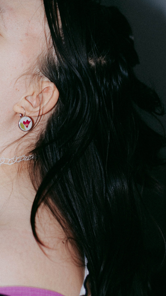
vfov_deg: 18.1
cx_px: 24
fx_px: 915
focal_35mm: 117
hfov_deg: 10.3
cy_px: 48
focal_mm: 50
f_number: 2.2
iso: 125
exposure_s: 1/250
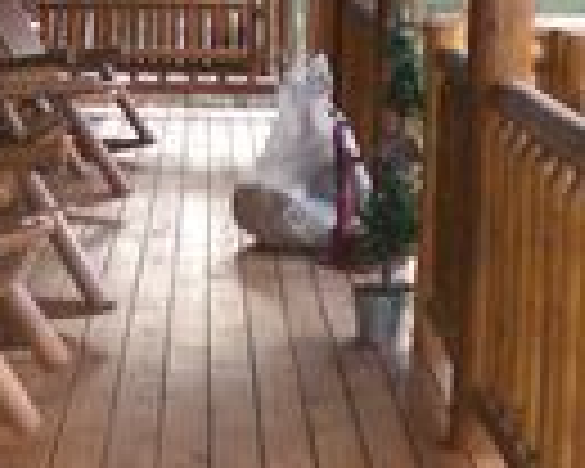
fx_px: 1818
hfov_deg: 17.0
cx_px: -220
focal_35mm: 105
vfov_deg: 14.6
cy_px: 94
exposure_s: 1/60
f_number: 3.1
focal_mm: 6.3
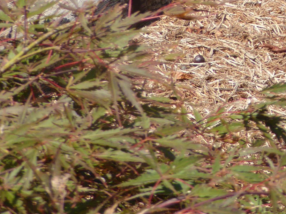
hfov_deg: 9.7
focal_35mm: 194
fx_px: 1603
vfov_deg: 7.6
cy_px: -55
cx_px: 513
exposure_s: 1/400
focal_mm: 9
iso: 100
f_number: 4.1
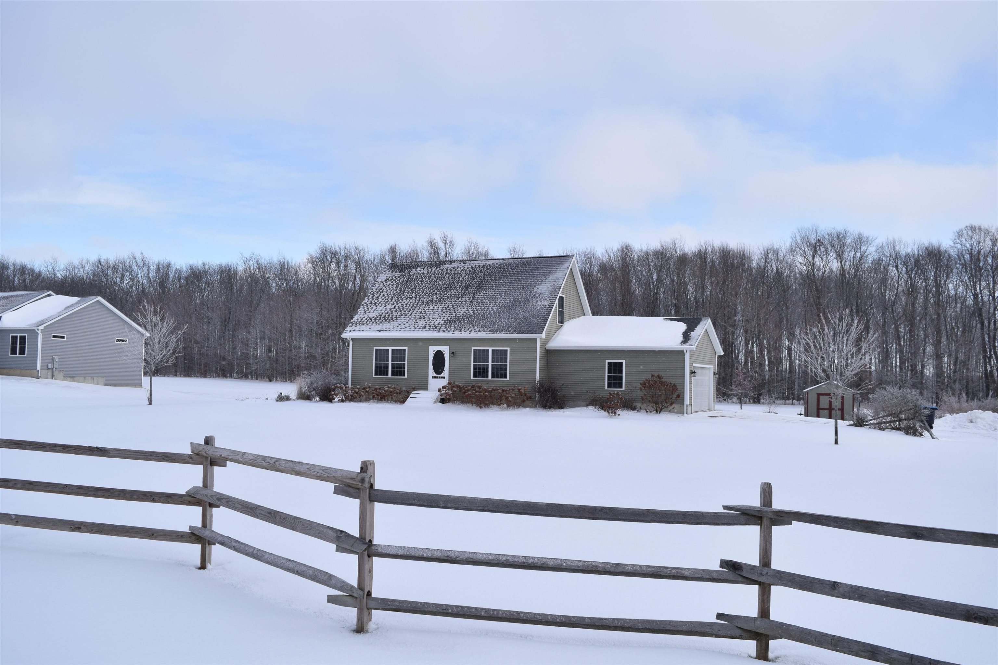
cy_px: 332
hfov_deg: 61.9
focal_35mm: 30
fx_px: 831
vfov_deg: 43.6
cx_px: 499
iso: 200
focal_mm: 20
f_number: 6.3
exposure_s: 1/800
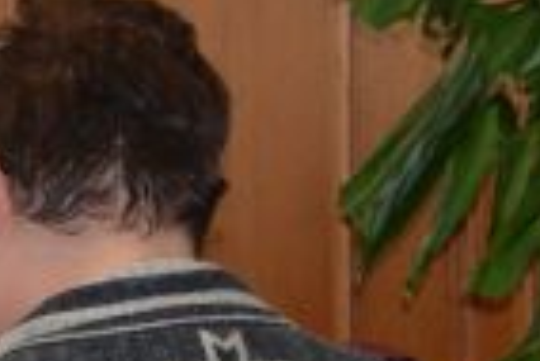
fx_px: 4685
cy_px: 133
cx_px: -540
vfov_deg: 4.4
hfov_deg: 6.4
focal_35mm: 312
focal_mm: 50
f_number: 8
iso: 1600
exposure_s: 1/200
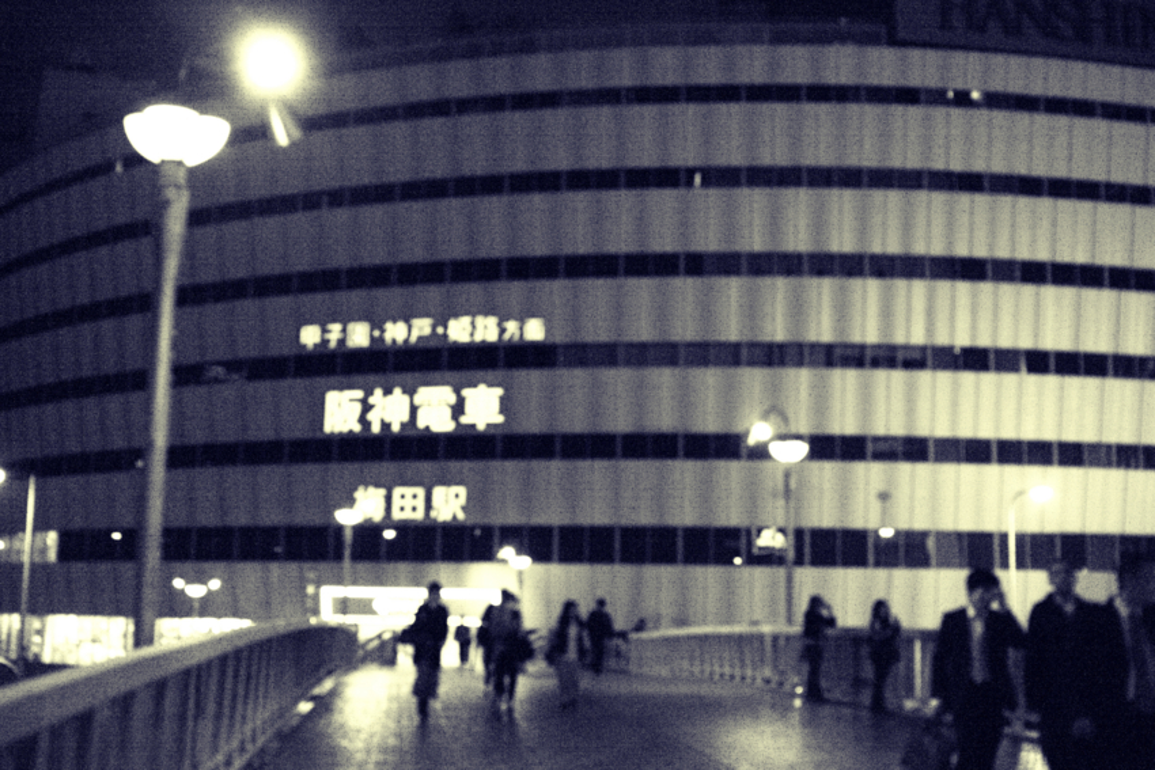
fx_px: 1444
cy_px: 385
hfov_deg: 43.6
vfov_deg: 29.9
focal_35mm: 45
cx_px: 578
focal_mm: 30
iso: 3200
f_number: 3.5
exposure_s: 1/80
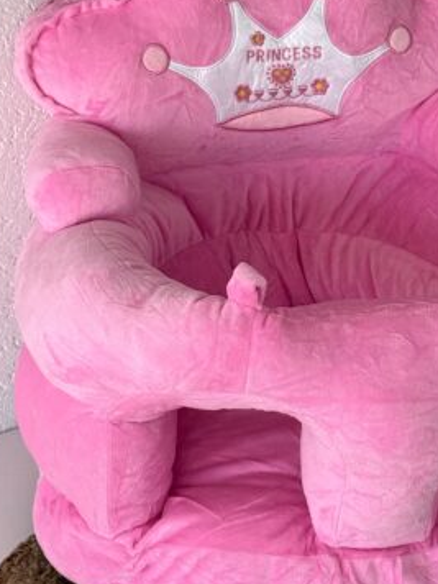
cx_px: 310
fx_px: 1822
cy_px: 226
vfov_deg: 18.2
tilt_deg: -24.1
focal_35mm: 108
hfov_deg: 13.7
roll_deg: +0.1
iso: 64
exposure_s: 1/425
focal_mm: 6.76
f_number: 1.78
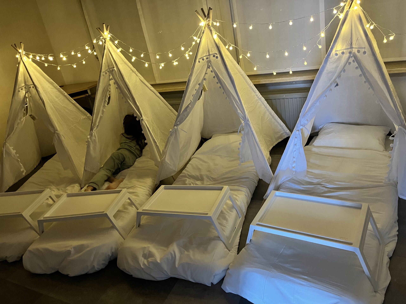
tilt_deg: -23.8
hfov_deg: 67.3
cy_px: 152
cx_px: 203
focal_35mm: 26
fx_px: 305
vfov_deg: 53.1
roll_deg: +12.1
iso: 640
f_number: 1.6
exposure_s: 1/36
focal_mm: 5.1
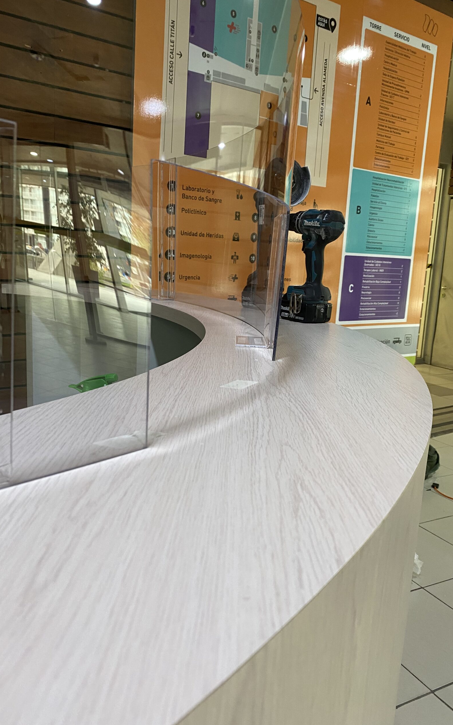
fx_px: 553
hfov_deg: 44.5
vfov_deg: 66.5
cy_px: 357
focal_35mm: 28
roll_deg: -3.5
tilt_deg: -9.0
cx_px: 201
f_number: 1.8
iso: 200
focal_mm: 4.25
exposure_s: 1/50
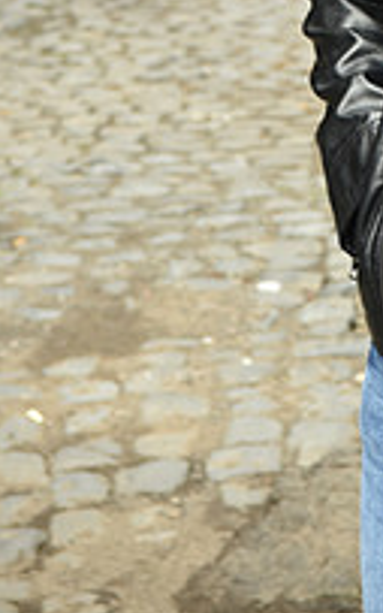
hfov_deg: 8.1
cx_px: 505
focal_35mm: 160
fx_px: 2670
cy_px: -193
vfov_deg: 12.6
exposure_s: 1/60
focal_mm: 55
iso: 500
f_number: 6.3
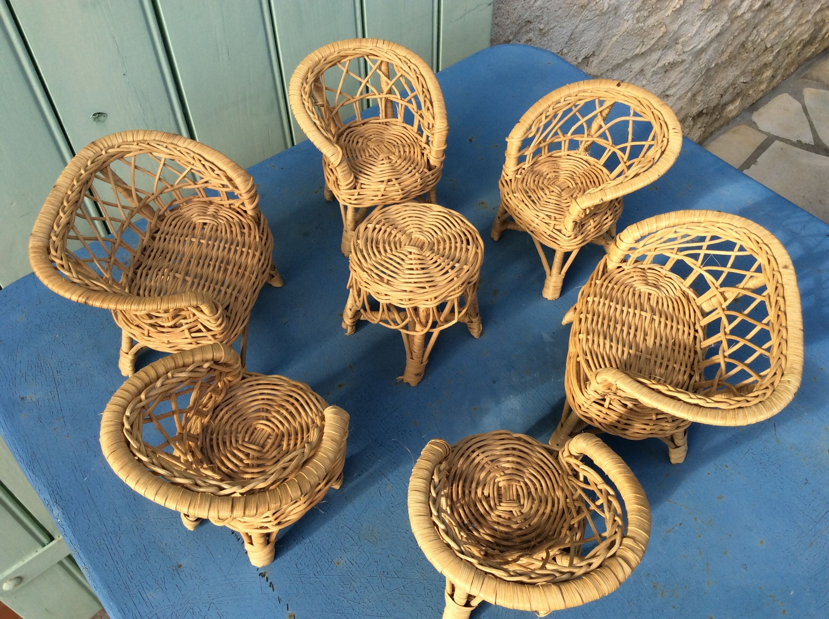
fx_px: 765
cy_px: 310
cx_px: 414
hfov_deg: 56.9
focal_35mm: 32
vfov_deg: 44.1
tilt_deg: -52.0
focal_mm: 3.3
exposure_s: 1/314
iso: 32
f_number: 2.4
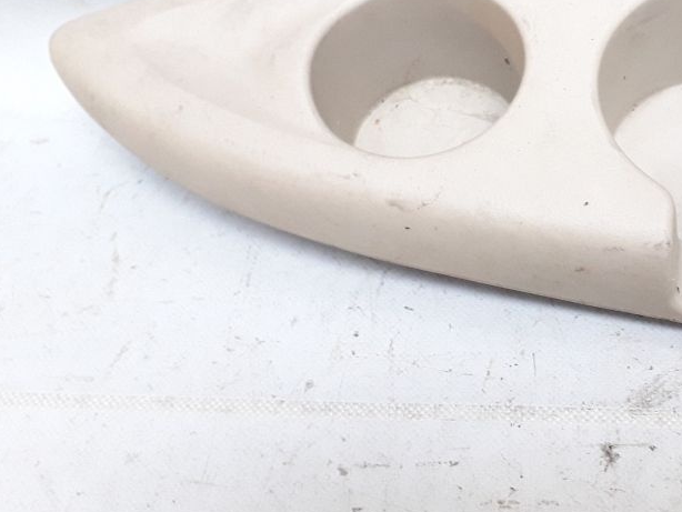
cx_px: 528
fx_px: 887
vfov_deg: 31.5
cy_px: 110
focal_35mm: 45
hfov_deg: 40.6
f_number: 1.9
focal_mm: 3.6
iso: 200
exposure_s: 1/33
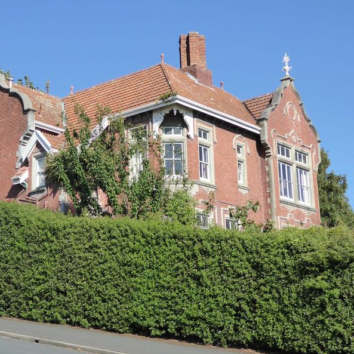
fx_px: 787
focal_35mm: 68
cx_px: 144
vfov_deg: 25.4
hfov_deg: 25.3
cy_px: 176
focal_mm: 9.6
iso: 160
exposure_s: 1/640
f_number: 4.1
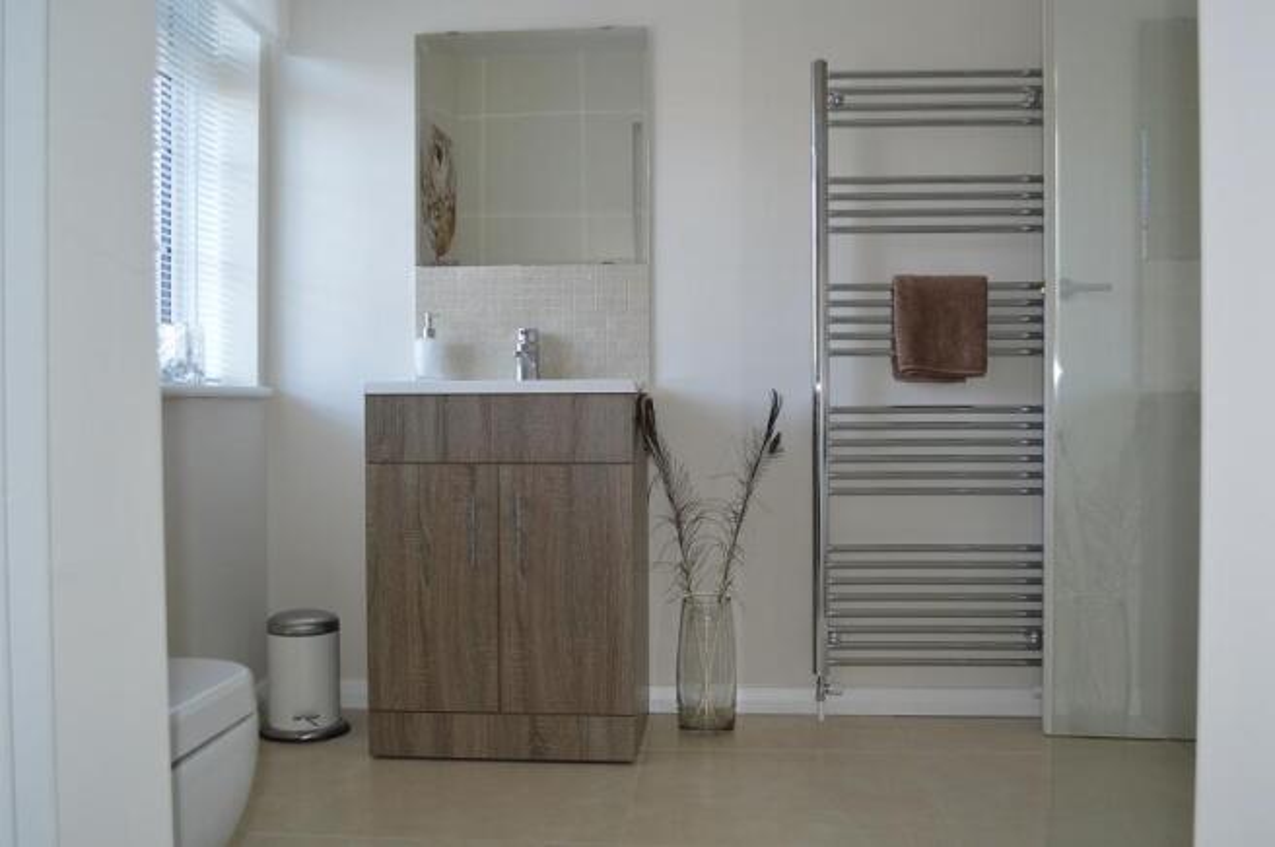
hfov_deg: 57.3
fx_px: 1168
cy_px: 424
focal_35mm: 33
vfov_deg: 39.9
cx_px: 638
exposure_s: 1/60
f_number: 3.8
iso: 500
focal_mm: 22
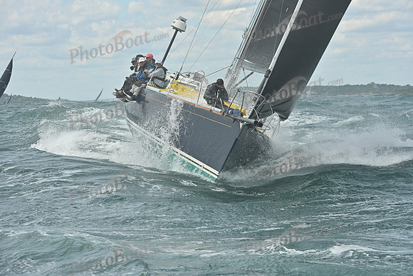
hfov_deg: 17.1
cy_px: 138
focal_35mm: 120
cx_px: 206
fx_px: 1377
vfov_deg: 11.4
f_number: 9
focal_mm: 120
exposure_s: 1/1250
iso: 320
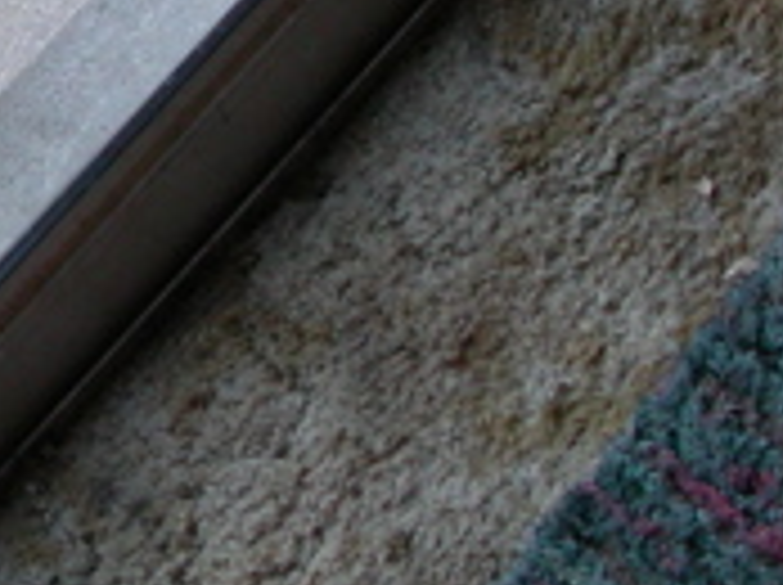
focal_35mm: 140
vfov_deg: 10.5
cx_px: -225
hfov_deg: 13.6
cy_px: -9
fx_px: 3162
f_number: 3
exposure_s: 1/60.5
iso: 100
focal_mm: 7.85
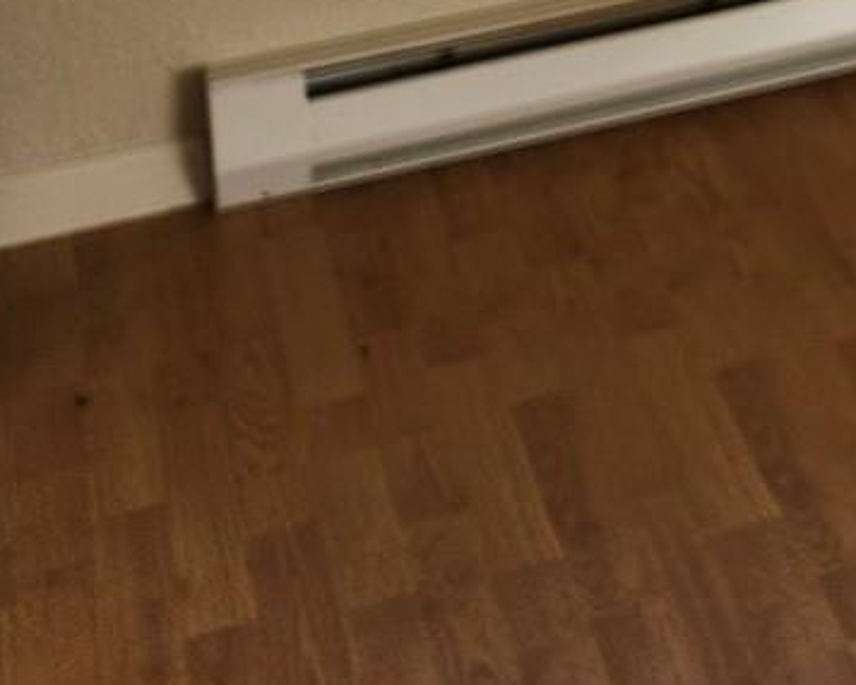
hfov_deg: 15.7
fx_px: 2559
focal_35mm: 101
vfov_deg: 13.0
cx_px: 1633
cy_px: -728
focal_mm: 5.54
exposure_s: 1/197
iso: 25
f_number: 1.8
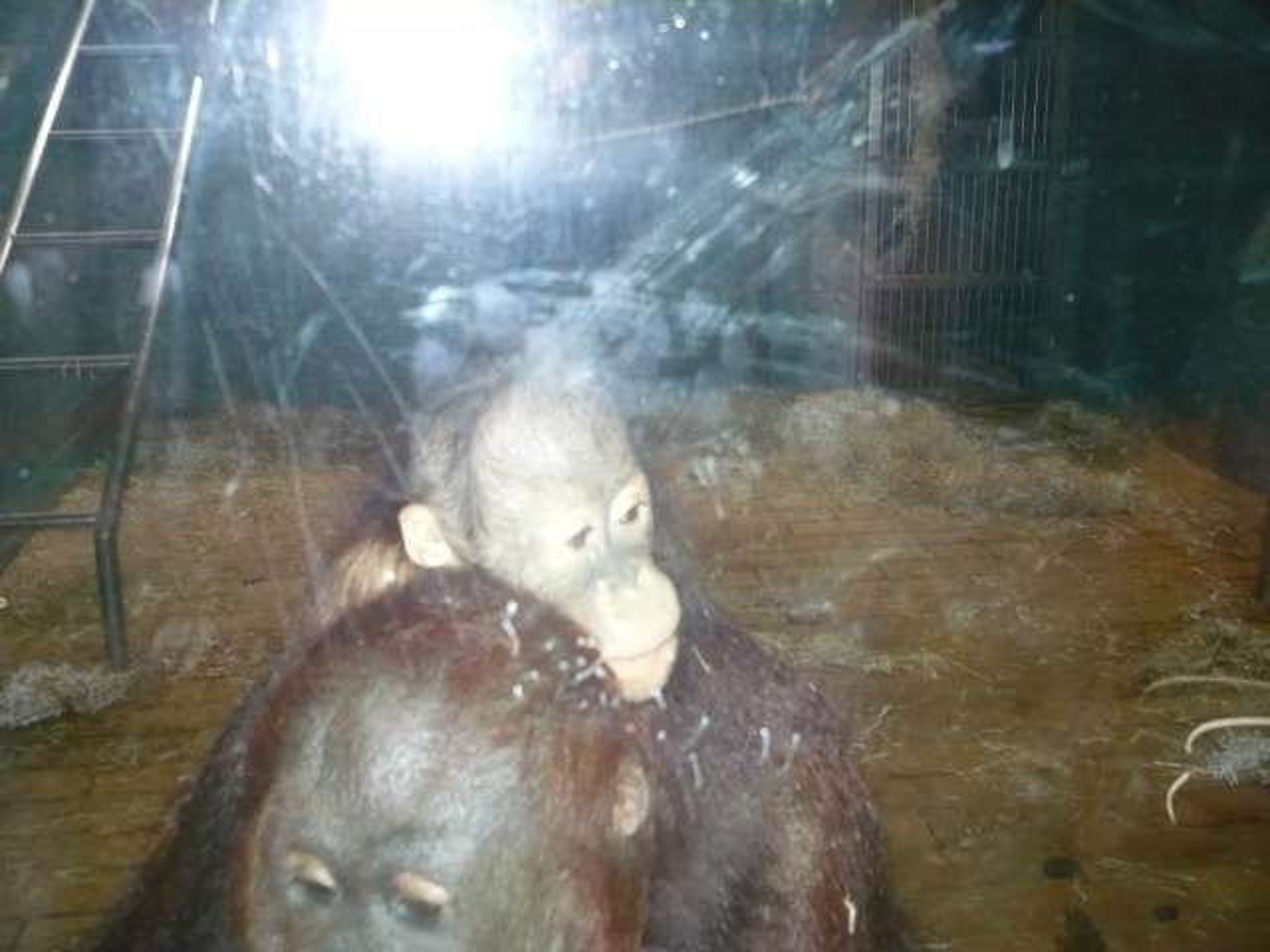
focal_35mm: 35
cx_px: 635
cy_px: 476
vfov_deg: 40.7
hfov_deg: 52.6
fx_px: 1284
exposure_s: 1/30
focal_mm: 5.8
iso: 250
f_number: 2.8
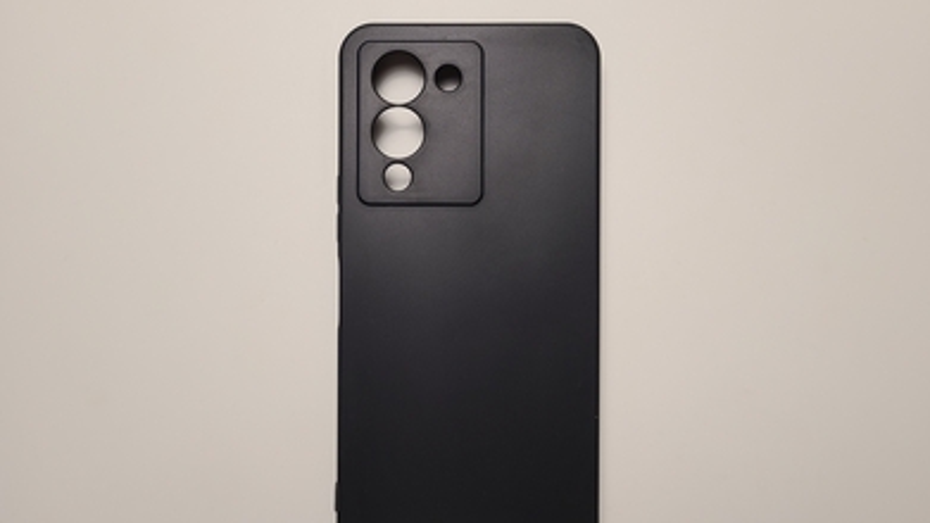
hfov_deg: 66.1
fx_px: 715
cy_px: 295
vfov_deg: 40.1
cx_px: 466
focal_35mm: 29
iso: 80
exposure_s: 1/100
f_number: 1.8
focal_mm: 5.4
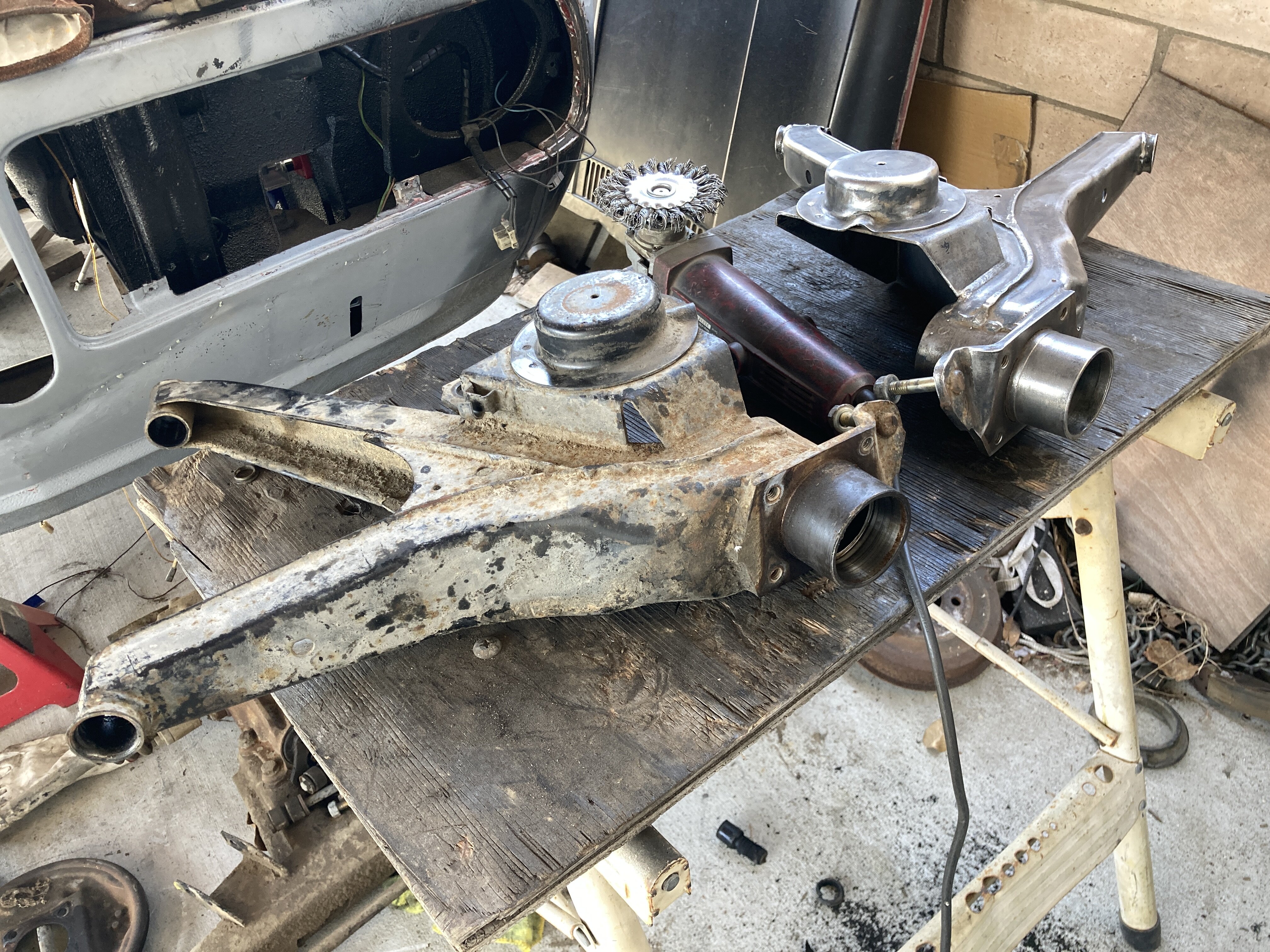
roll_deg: +3.7
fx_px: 1027
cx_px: 635
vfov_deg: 49.7
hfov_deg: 63.4
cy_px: 476
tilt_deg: -40.8
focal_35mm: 28
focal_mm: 3.99
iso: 80
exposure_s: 1/84
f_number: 1.8
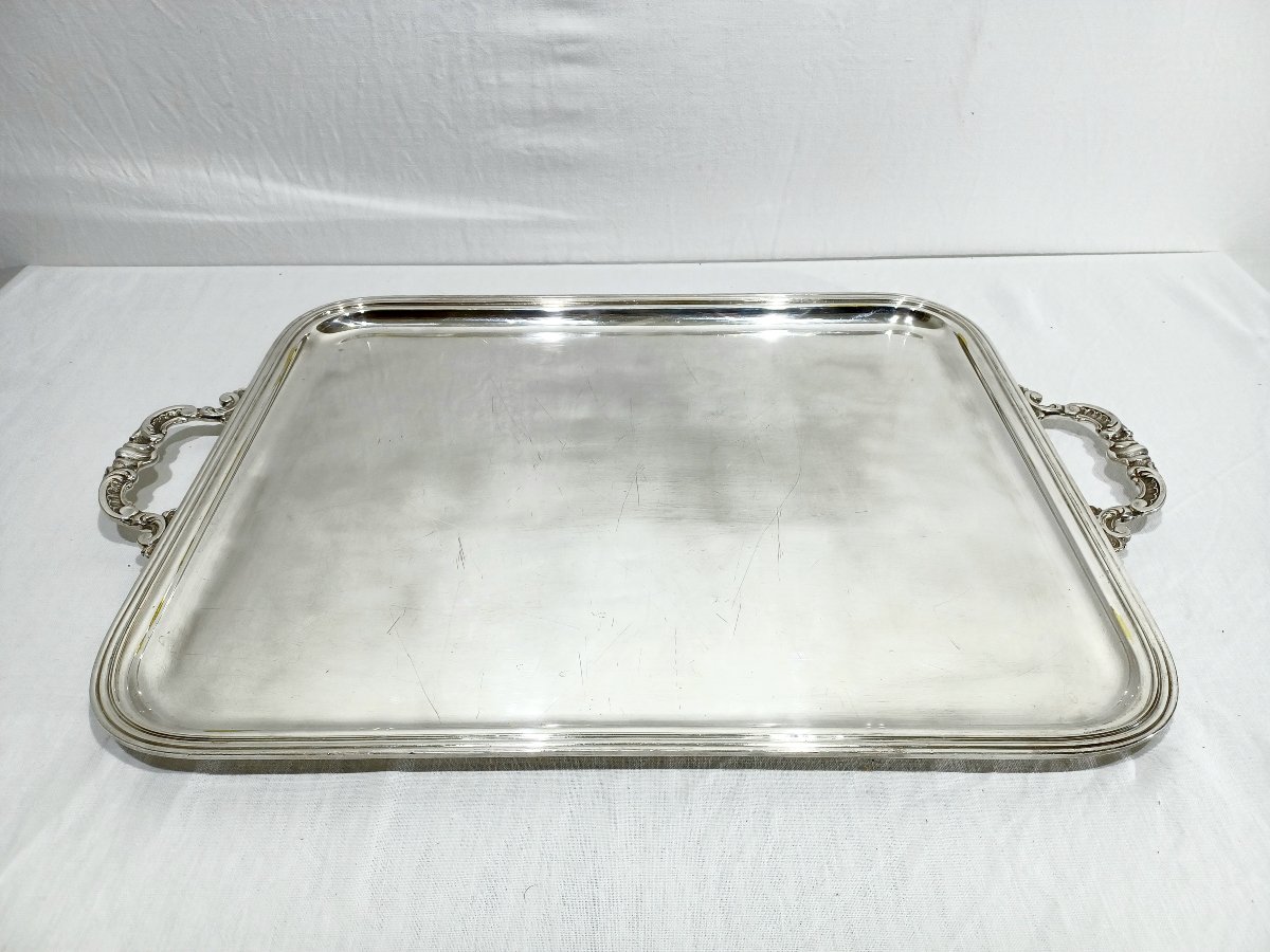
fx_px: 917
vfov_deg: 54.9
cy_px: 476
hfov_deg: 69.4
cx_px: 635
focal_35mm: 25
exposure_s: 1/50
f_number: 1.8
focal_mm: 4.6
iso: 40
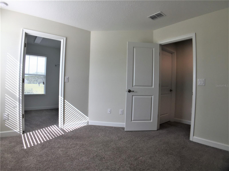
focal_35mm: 29
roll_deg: -3.8
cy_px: 86
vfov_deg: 48.2
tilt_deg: +0.3
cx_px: 114
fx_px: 192
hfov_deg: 61.7
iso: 32
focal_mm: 4.15
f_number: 2.2
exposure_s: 1/202
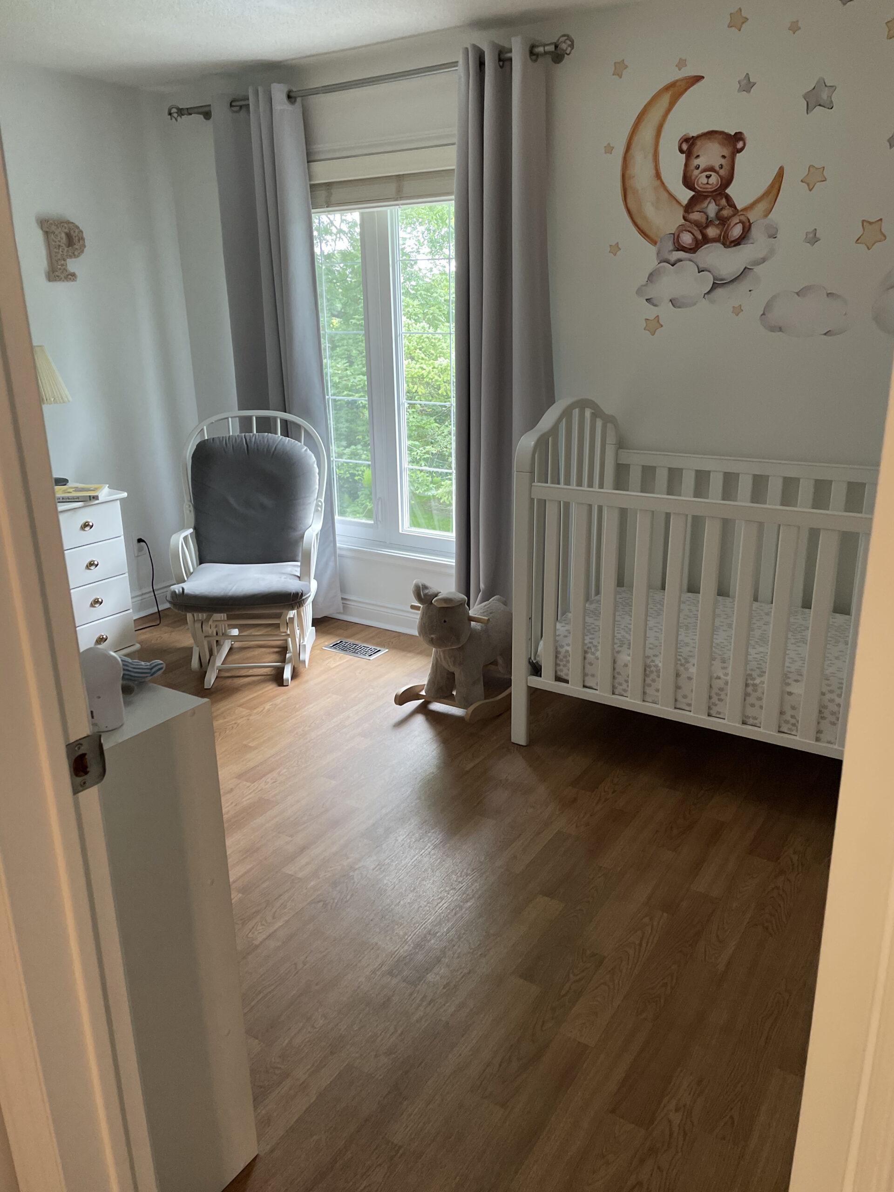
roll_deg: +1.9
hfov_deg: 53.1
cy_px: 596
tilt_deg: -16.2
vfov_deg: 67.3
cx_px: 447
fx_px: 895
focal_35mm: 26
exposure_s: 1/60
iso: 250
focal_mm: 4.2
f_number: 1.6
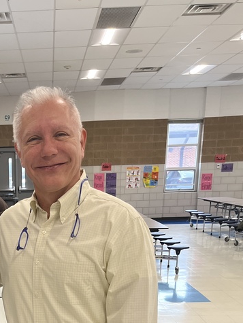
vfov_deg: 31.1
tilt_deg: -16.8
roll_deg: +2.0
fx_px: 523
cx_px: 12
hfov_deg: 25.1
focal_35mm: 56
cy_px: 342
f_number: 1.6
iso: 125
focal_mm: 5.1
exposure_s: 1/118
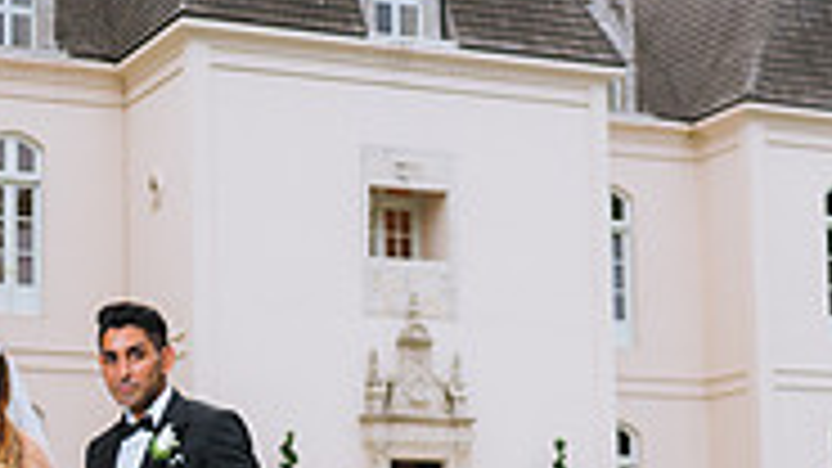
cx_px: 280
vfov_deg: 11.4
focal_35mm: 105
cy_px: 435
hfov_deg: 20.3
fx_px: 2316
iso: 320
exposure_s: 1/320
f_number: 3.5
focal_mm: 31
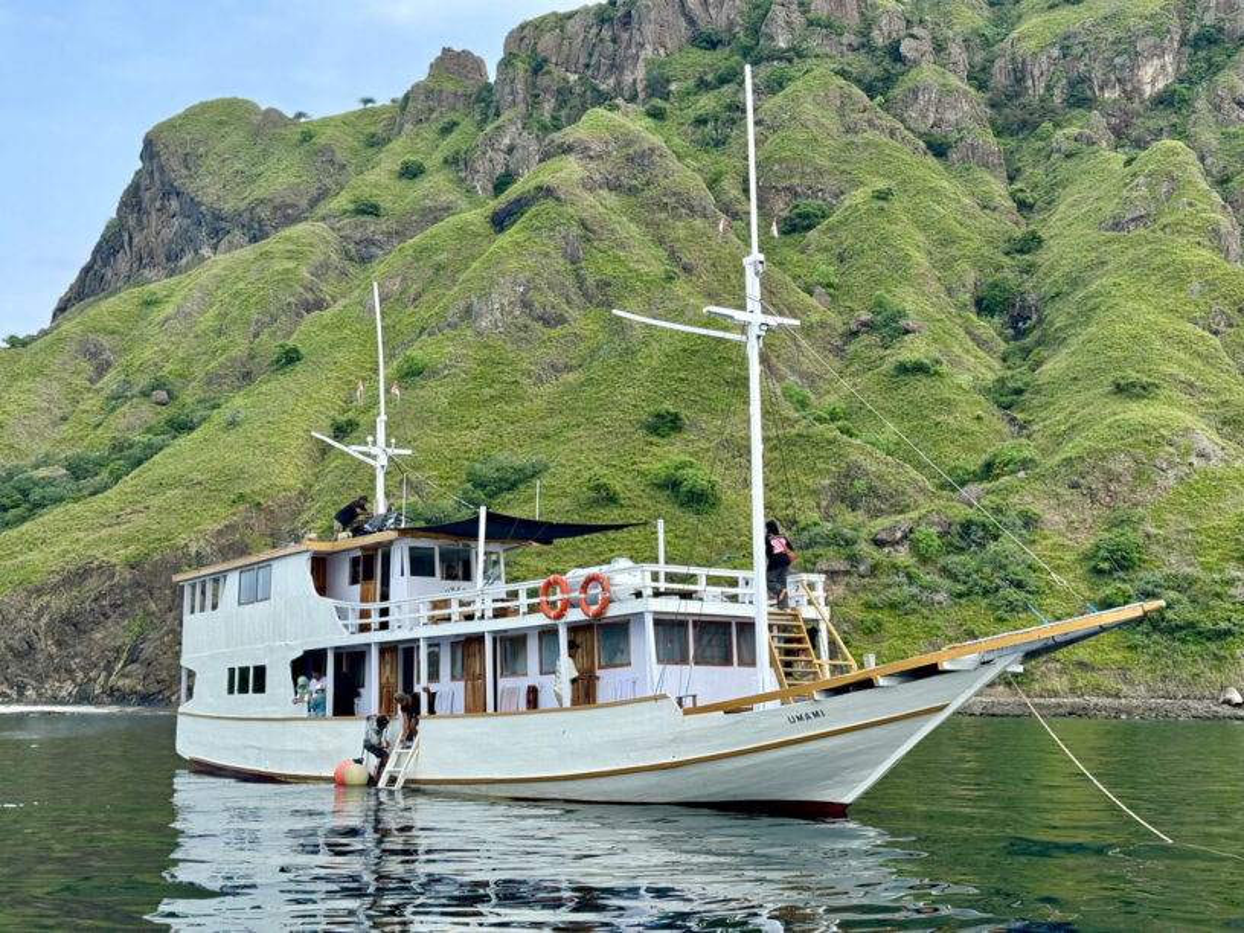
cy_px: 466
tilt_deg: +8.6
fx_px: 1725
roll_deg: -0.5
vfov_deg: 30.3
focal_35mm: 48
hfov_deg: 39.7
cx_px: 622
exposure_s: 1/1094
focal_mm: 6.76
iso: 64
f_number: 1.78
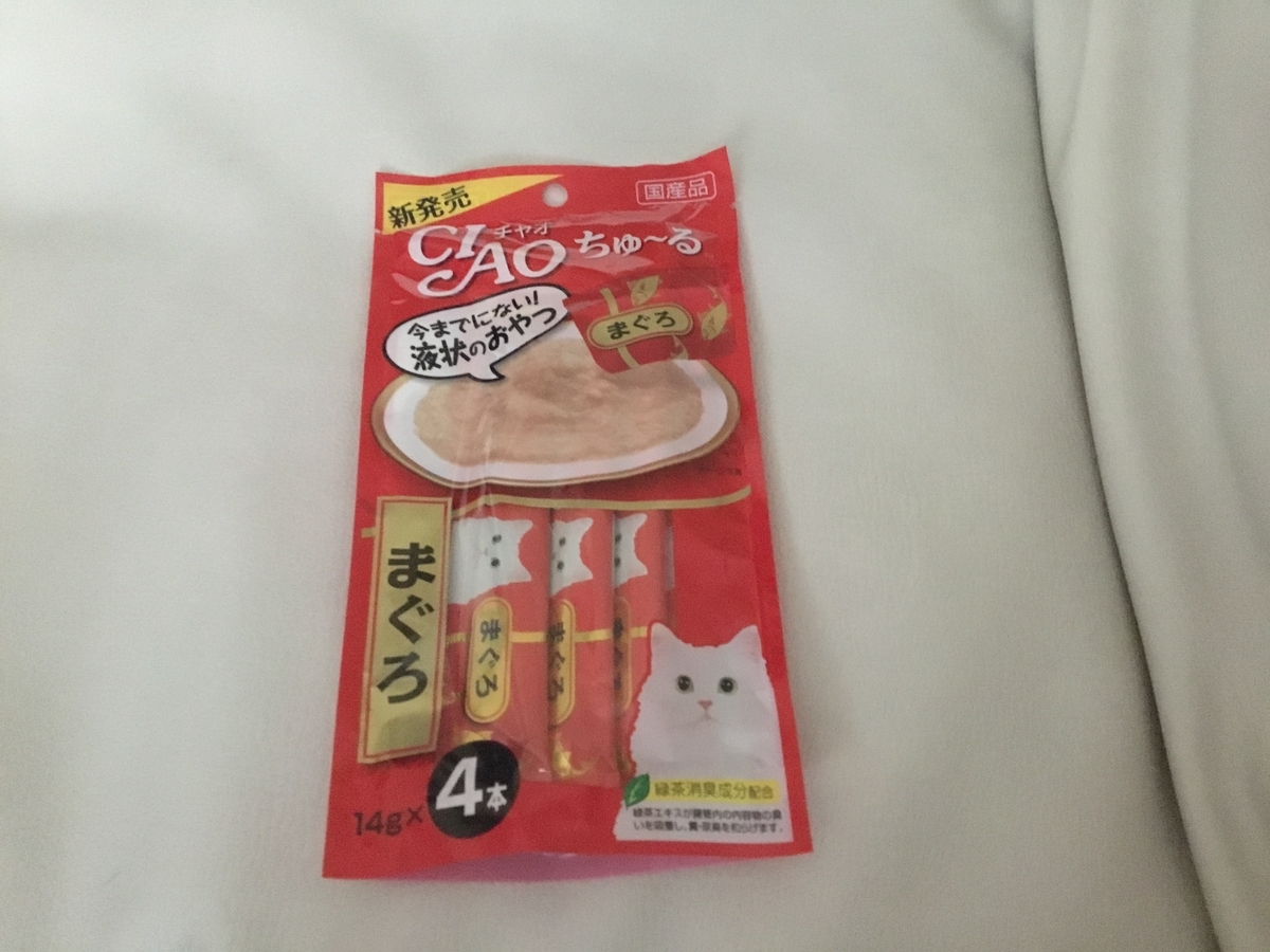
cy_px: 476
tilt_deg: -64.0
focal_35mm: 31
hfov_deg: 58.4
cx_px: 635
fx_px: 1137
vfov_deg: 45.4
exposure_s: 1/15
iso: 800
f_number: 2.4
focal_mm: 3.3
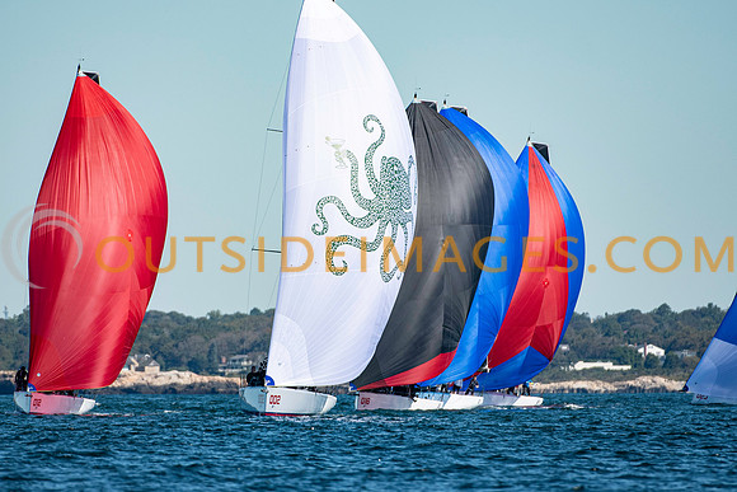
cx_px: 334
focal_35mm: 674
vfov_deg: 2.0
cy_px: 223
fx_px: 13791
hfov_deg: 3.1
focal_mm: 400
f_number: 5
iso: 320
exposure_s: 1/3200
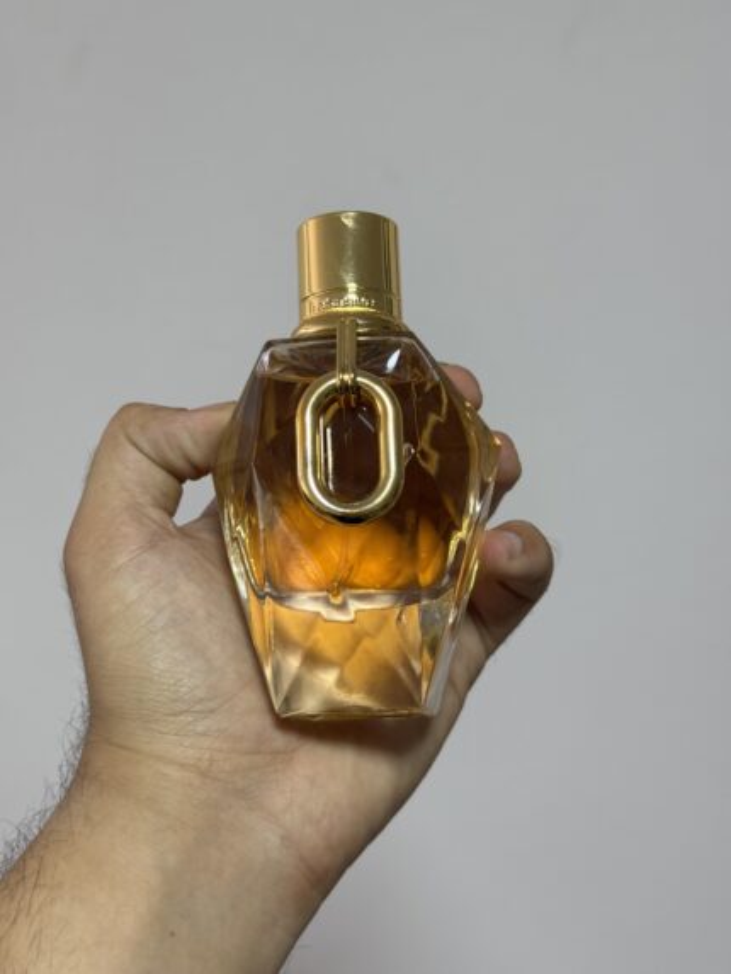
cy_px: 487
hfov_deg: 30.3
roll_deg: +0.5
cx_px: 366
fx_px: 1351
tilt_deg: -16.2
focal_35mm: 48
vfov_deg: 39.6
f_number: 1.78
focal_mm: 6.76
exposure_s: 1/50
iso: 64
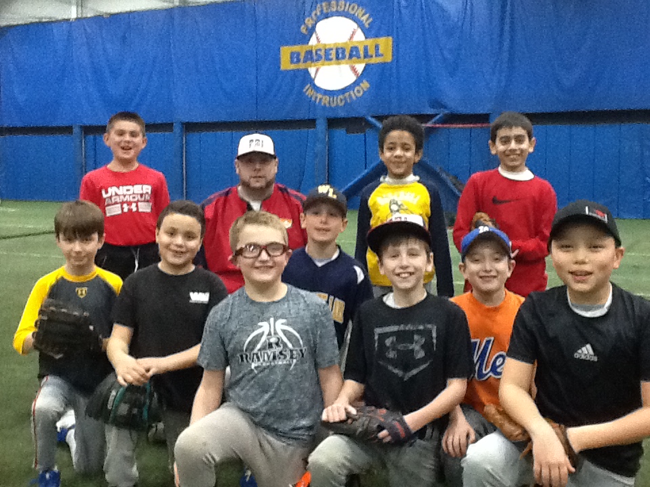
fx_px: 826
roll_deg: -0.1
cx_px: 325
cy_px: 244
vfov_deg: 32.9
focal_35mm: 44
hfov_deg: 42.9
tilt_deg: -6.1
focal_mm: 2.03
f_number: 2.4
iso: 320
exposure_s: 1/30
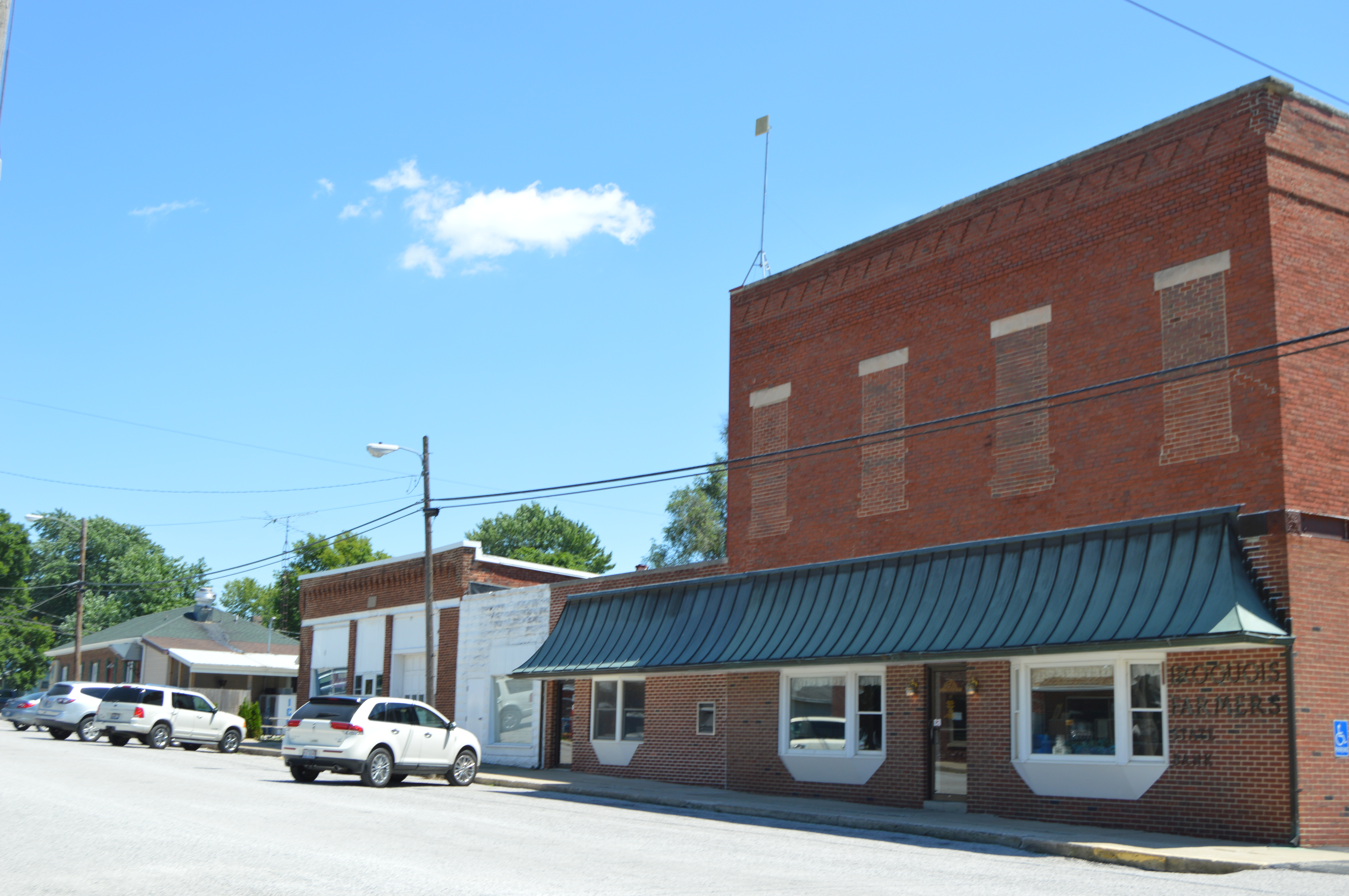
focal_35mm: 39
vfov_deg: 34.1
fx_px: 1460
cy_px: 448
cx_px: 674
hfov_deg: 49.6
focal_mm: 26
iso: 100
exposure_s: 1/200
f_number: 7.1
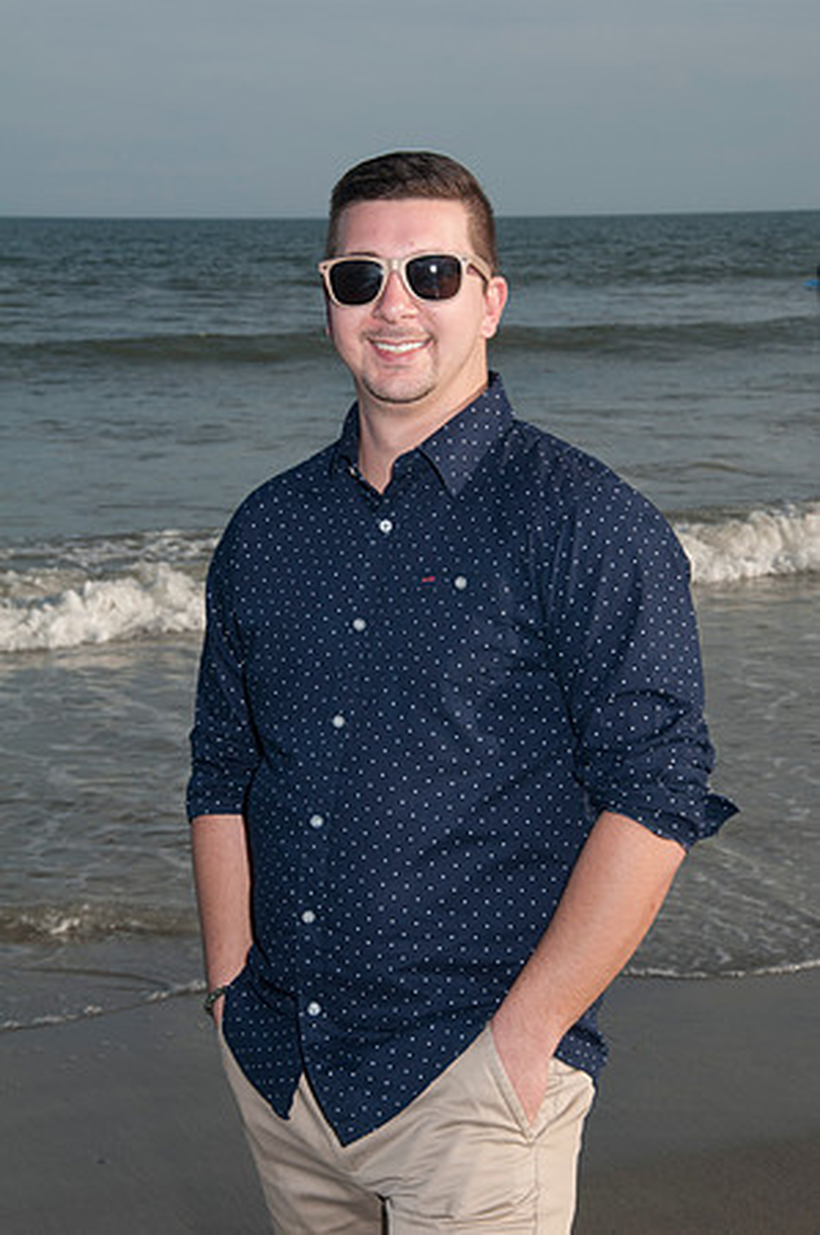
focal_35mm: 78
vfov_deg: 26.0
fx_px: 2671
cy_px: 618
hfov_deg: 17.5
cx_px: 410
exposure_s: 1/250
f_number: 11
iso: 100
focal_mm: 52
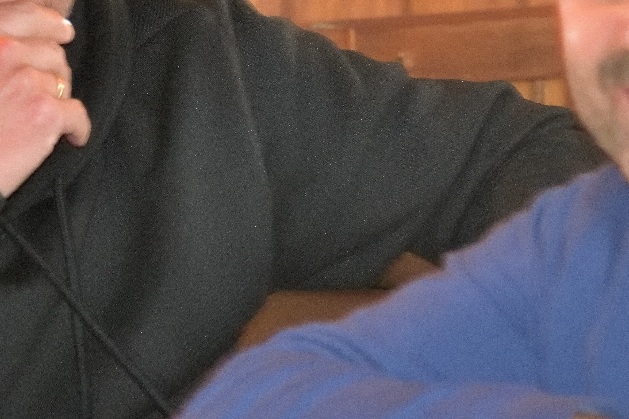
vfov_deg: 2.9
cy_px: 12
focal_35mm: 478
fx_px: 8356
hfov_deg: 4.3
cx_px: 198
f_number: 4.8
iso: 2800
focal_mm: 125
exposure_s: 1/60
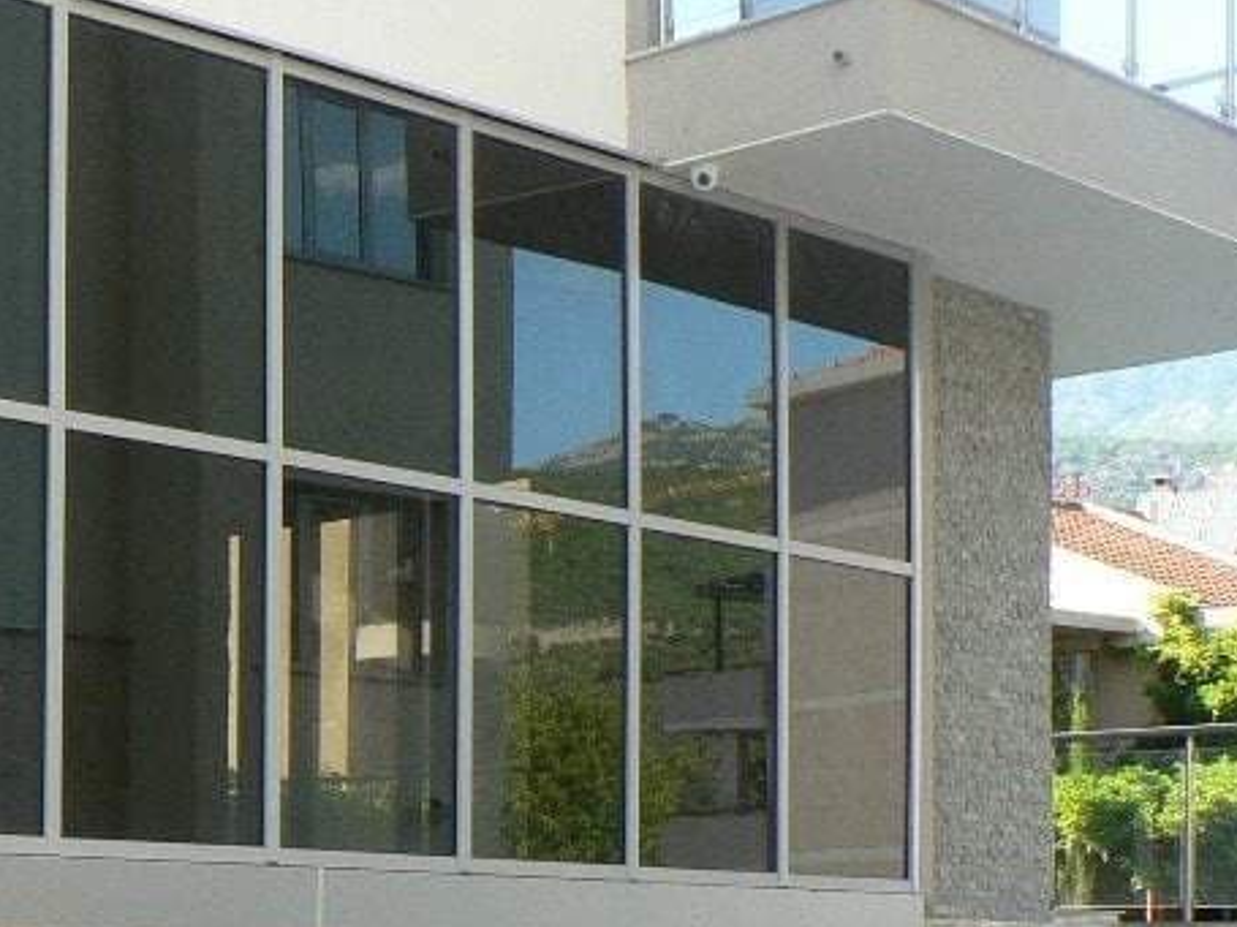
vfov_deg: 17.6
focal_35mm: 81
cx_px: -49
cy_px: 1019
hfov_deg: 23.0
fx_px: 2894
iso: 80
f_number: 4
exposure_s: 1/125
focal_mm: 6
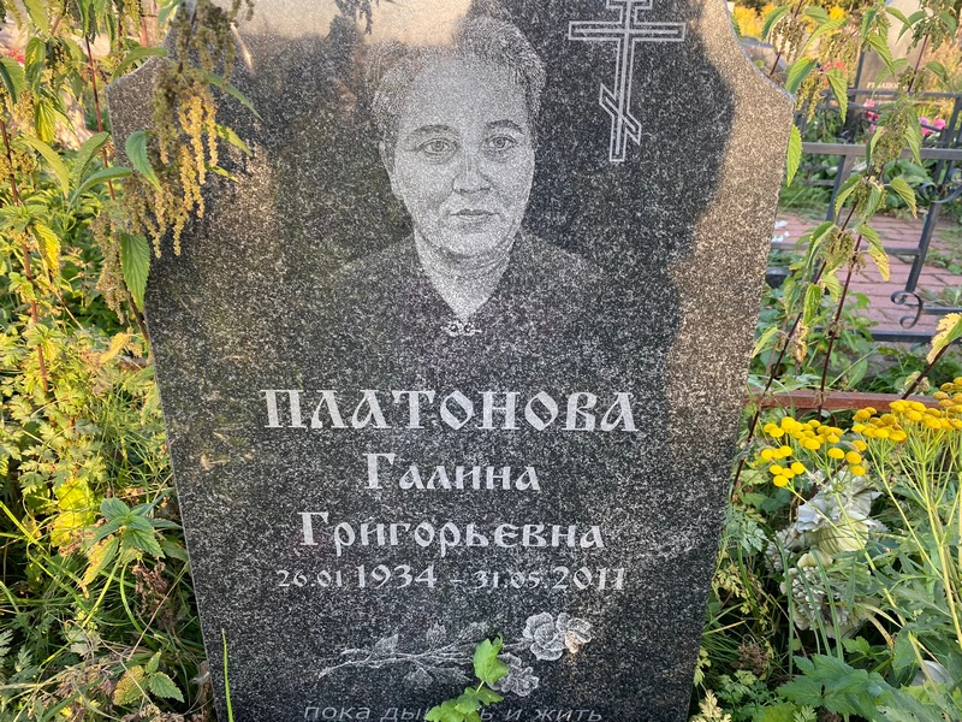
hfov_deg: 67.3
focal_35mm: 26
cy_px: 361
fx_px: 723
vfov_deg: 53.1
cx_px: 481
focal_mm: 4.25
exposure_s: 1/121
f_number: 1.8
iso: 32
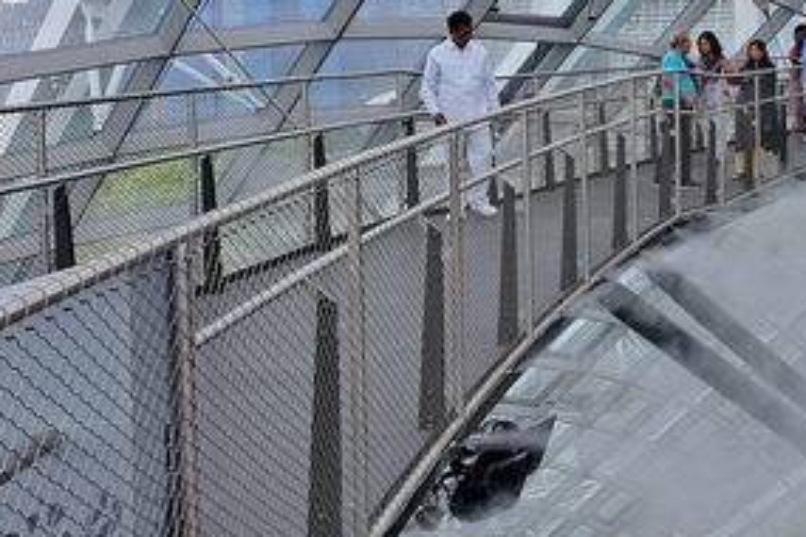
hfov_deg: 32.2
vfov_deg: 24.1
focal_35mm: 56
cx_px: 846
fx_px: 1254
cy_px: 206
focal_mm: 5.23
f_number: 1.8
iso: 50
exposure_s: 1/272
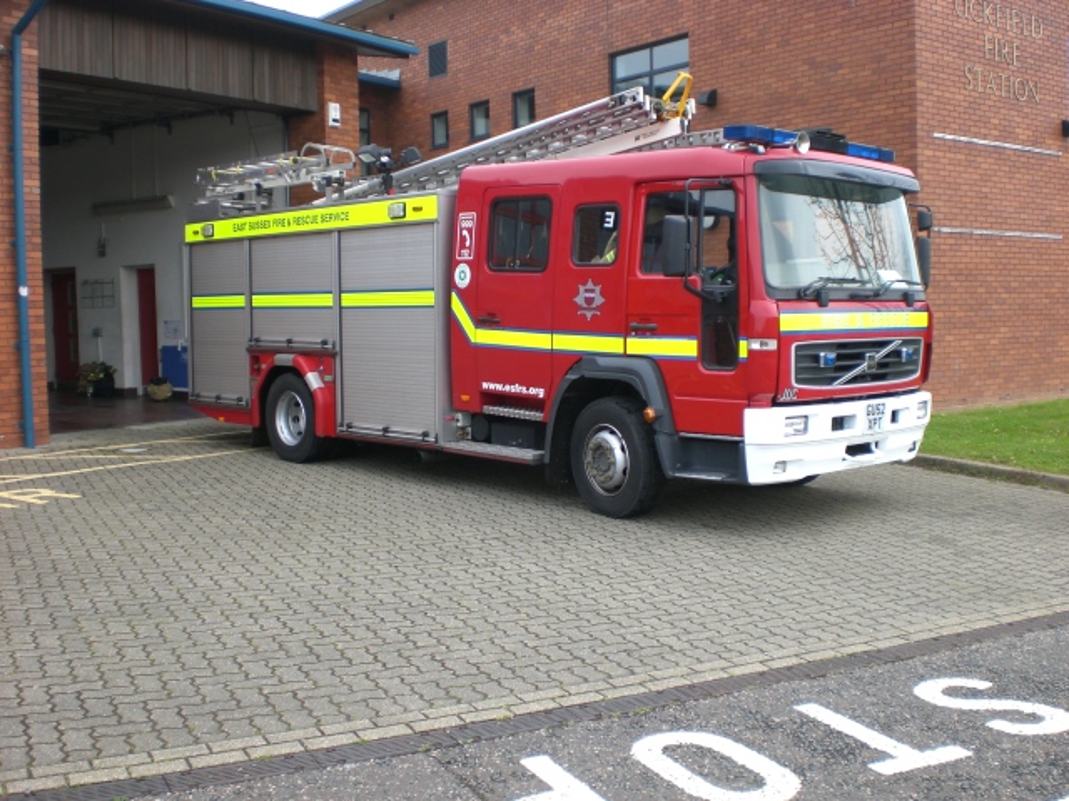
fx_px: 1174
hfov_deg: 49.0
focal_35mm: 38
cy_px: 400
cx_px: 534
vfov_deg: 37.7
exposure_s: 1/250
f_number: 3.1
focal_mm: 6.3
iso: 50
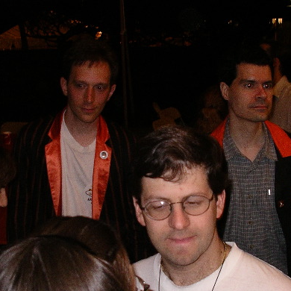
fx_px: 637
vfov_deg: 25.6
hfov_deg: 25.7
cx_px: 140
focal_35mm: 67
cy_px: 194
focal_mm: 7.8
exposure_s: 1/40
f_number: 2.8
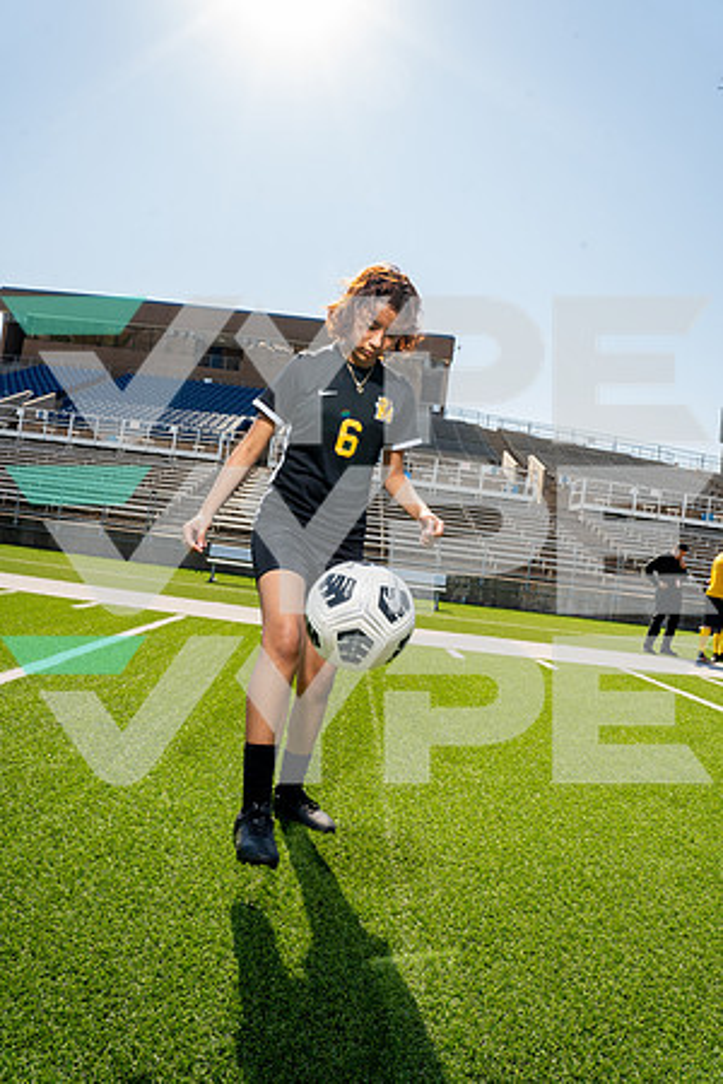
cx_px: 362
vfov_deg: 76.1
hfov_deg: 55.1
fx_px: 693
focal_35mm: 23
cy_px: 542
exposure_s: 1/250
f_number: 11
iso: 320
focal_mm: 23
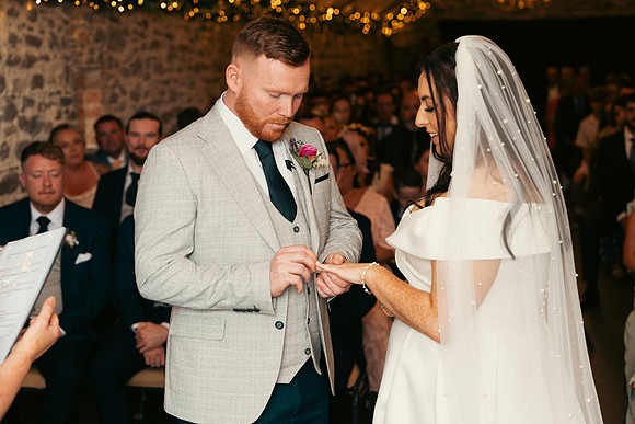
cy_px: 212
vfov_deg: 19.5
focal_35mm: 70
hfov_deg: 28.8
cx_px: 318
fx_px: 1235
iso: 800
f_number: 3.5
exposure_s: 1/160
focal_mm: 70
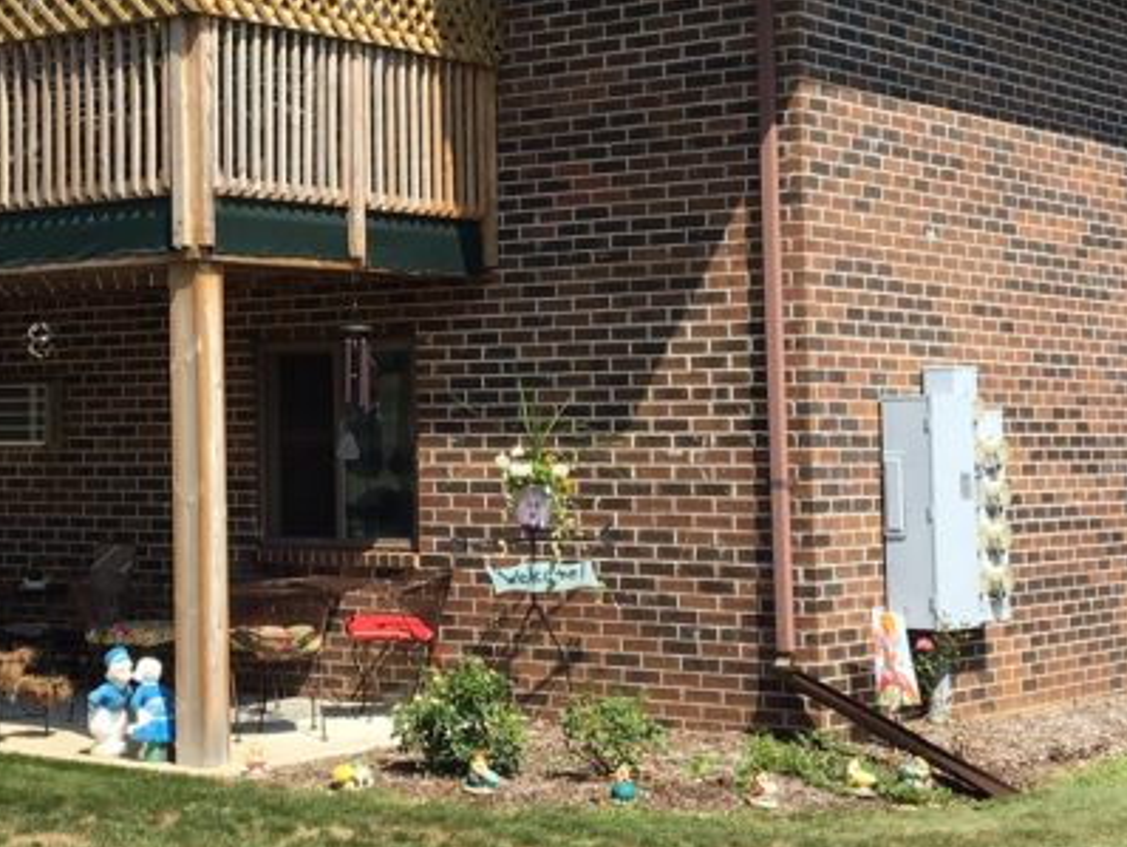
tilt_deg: +6.2
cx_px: 190
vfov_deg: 19.5
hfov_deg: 25.4
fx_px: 2443
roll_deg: +0.6
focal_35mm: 75
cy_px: 205
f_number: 2.2
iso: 25
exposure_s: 1/1261
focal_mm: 4.15
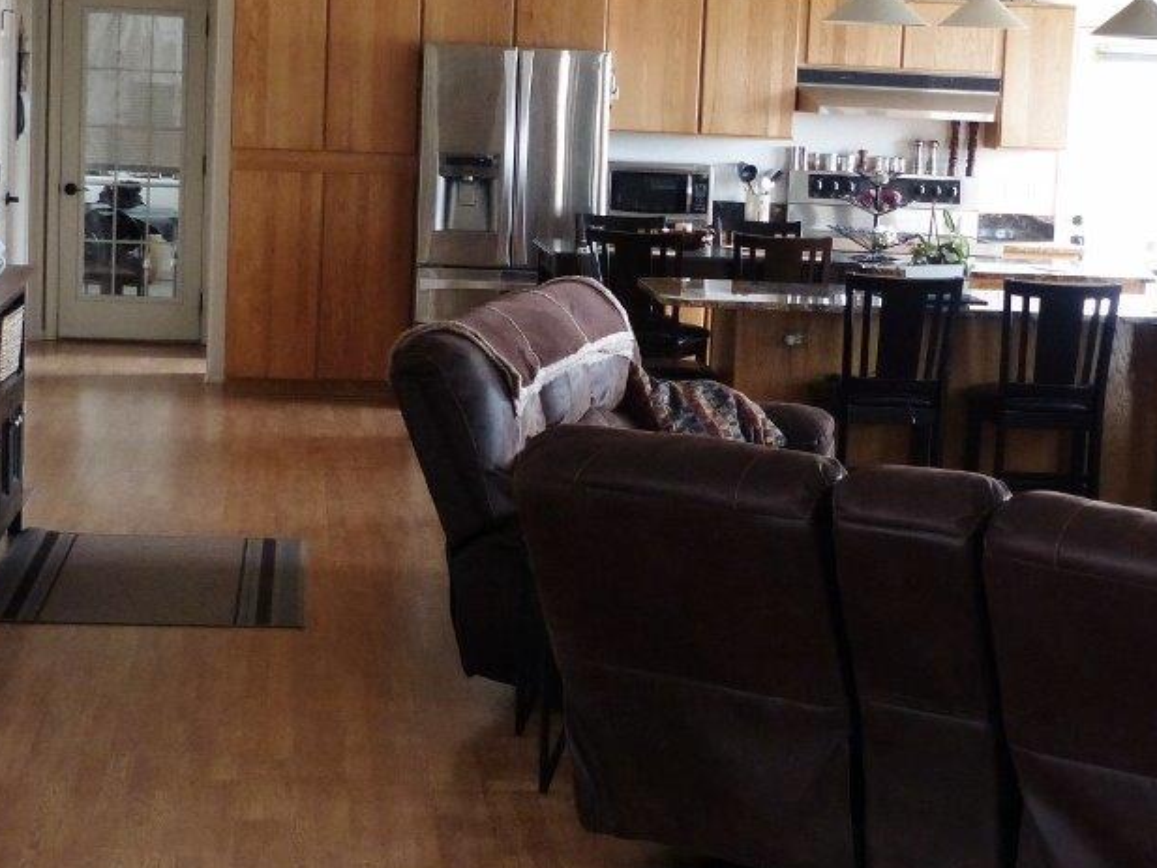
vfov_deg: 17.8
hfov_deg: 23.6
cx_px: 604
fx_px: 2775
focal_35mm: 83
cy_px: 439
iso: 400
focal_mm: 7.1
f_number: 2.8
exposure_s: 1/50
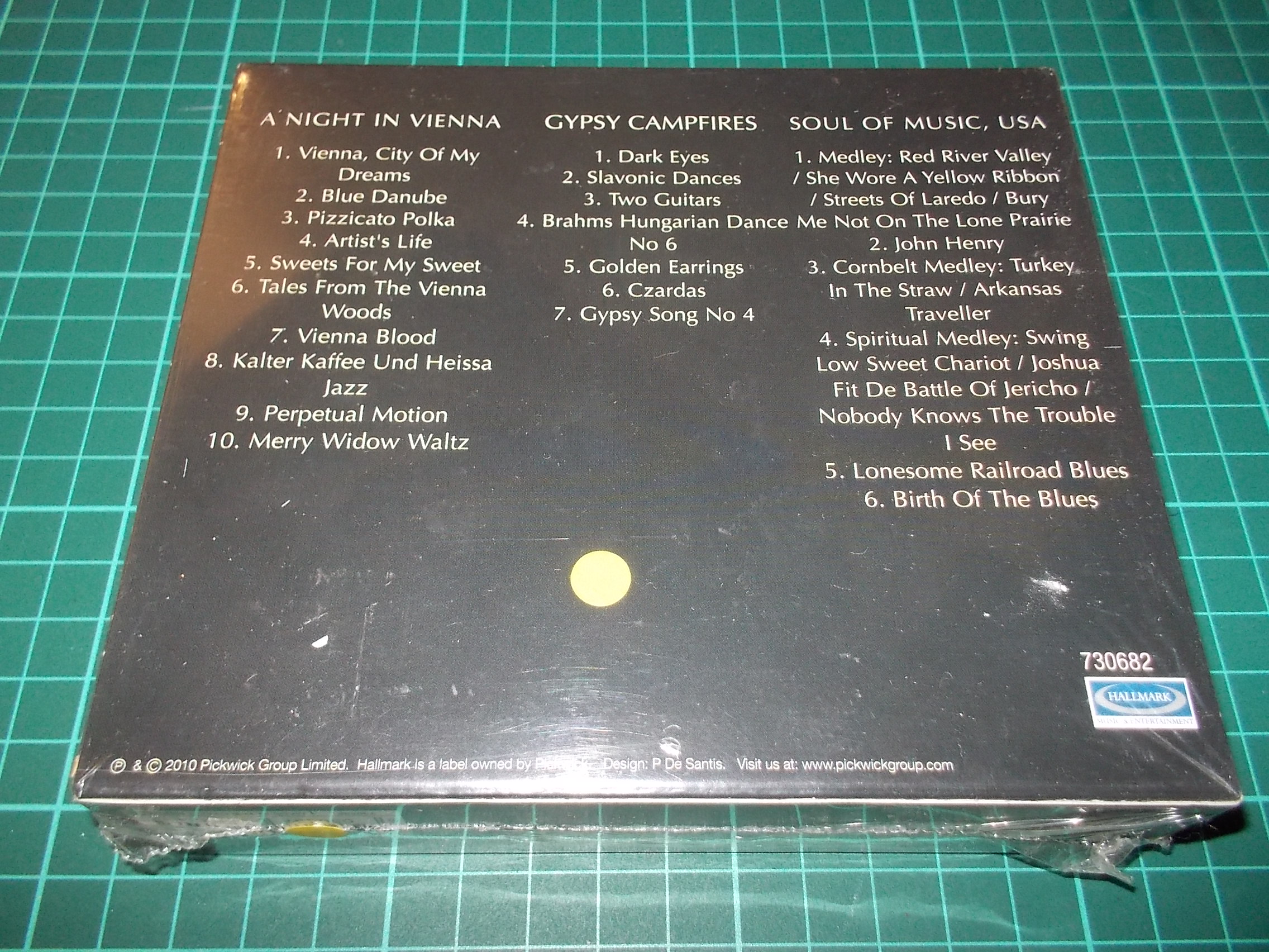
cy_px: 476
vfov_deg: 48.2
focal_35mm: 29
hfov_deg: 61.7
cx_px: 634
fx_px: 1063
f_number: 3.3
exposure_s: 1/30
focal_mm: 4.1
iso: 200
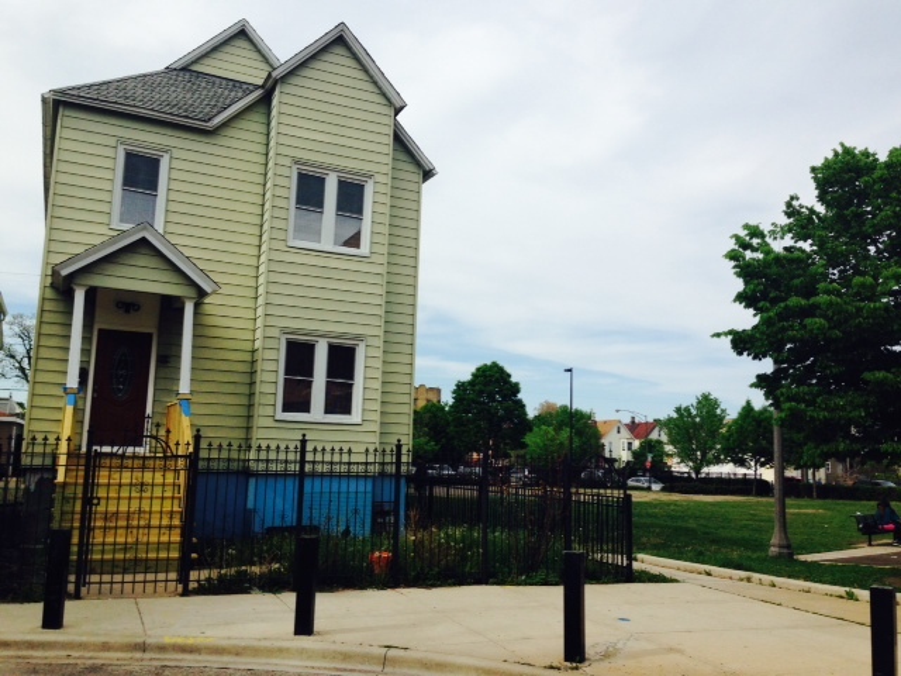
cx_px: 450
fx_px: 859
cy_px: 338
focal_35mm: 33
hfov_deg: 55.4
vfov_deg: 42.9
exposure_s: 1/1938
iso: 50
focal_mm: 4.12
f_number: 2.4
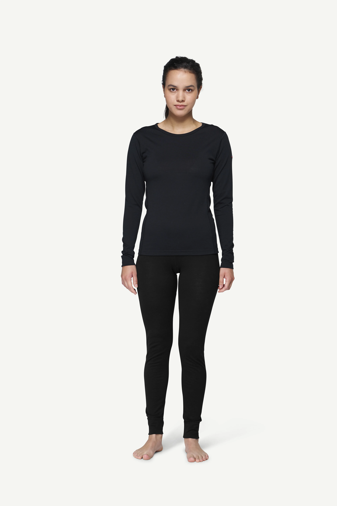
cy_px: 253
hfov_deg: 17.7
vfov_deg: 26.3
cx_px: 168
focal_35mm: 77
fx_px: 1081
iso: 100
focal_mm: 77
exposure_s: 1/50
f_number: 5.6
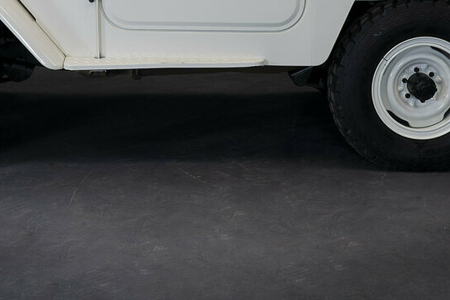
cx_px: 184
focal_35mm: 80
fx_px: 1000
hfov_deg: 25.3
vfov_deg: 16.7
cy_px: 6
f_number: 10
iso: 250
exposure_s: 1/3
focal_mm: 36
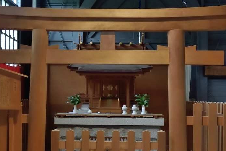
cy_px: 106
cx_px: 102
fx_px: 345
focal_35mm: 55
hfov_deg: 36.2
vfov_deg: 24.4
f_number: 5
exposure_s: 1/60
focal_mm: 12
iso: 800
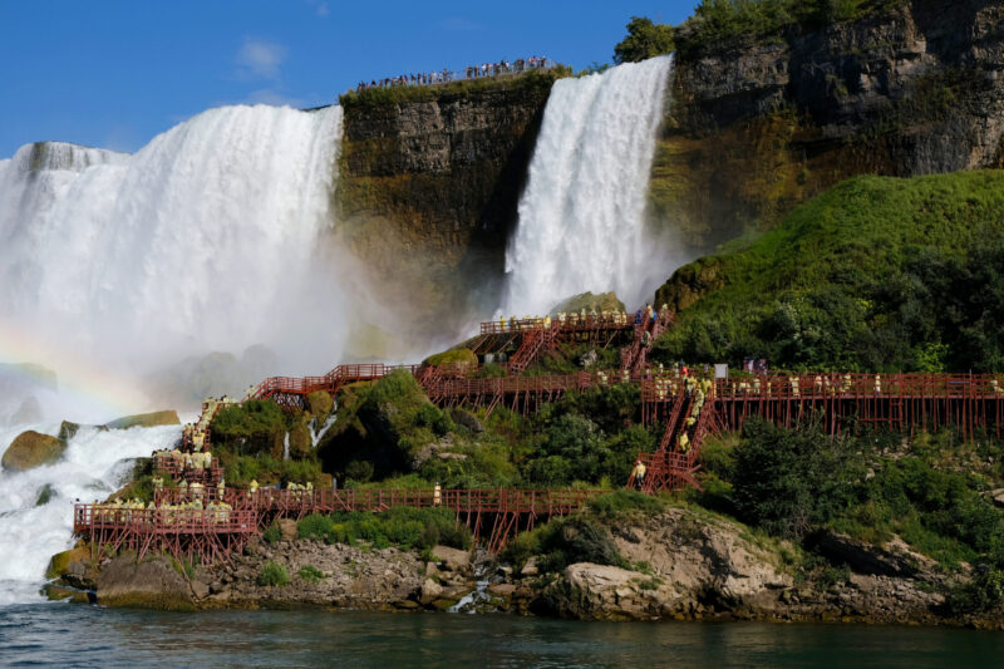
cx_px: 502
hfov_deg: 40.4
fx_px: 1366
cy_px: 334
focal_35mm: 49
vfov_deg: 27.5
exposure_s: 1/500
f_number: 9
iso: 160
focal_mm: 32.9
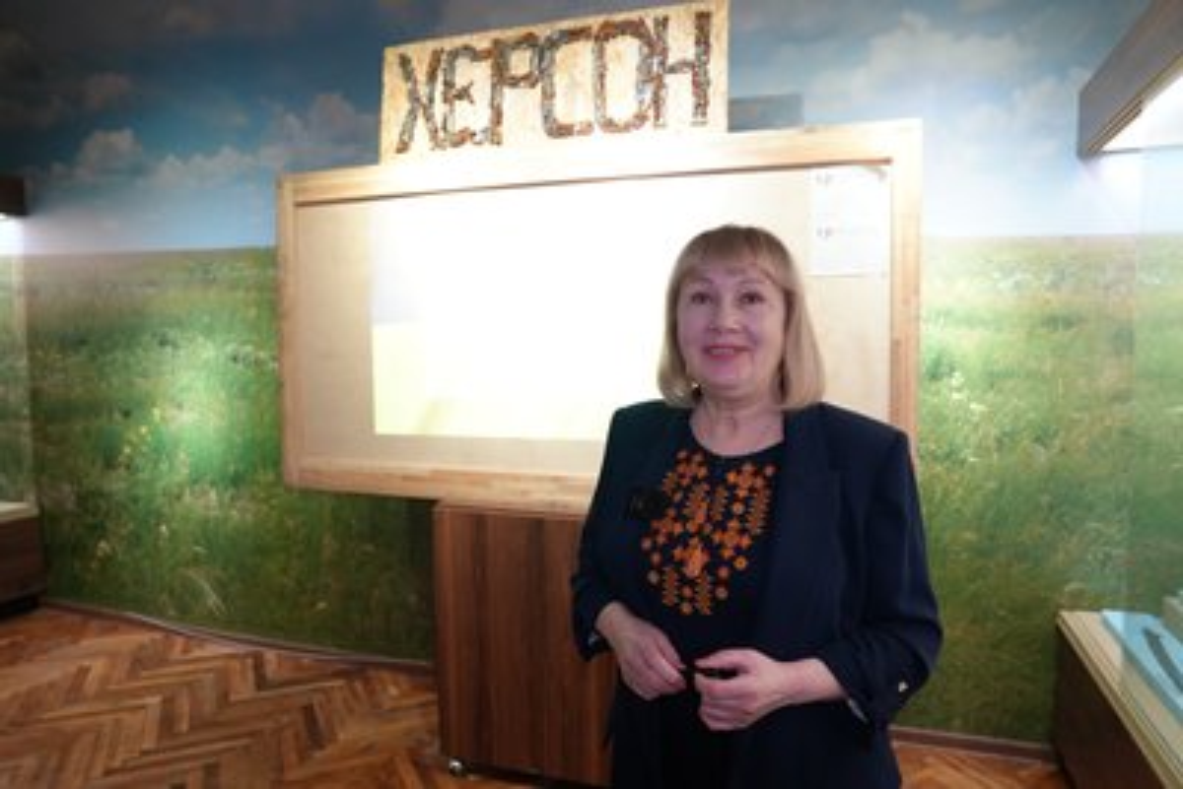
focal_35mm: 24
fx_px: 789
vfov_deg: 53.2
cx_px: 592
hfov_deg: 73.7
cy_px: 394
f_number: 4
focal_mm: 24
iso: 2000
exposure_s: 1/160
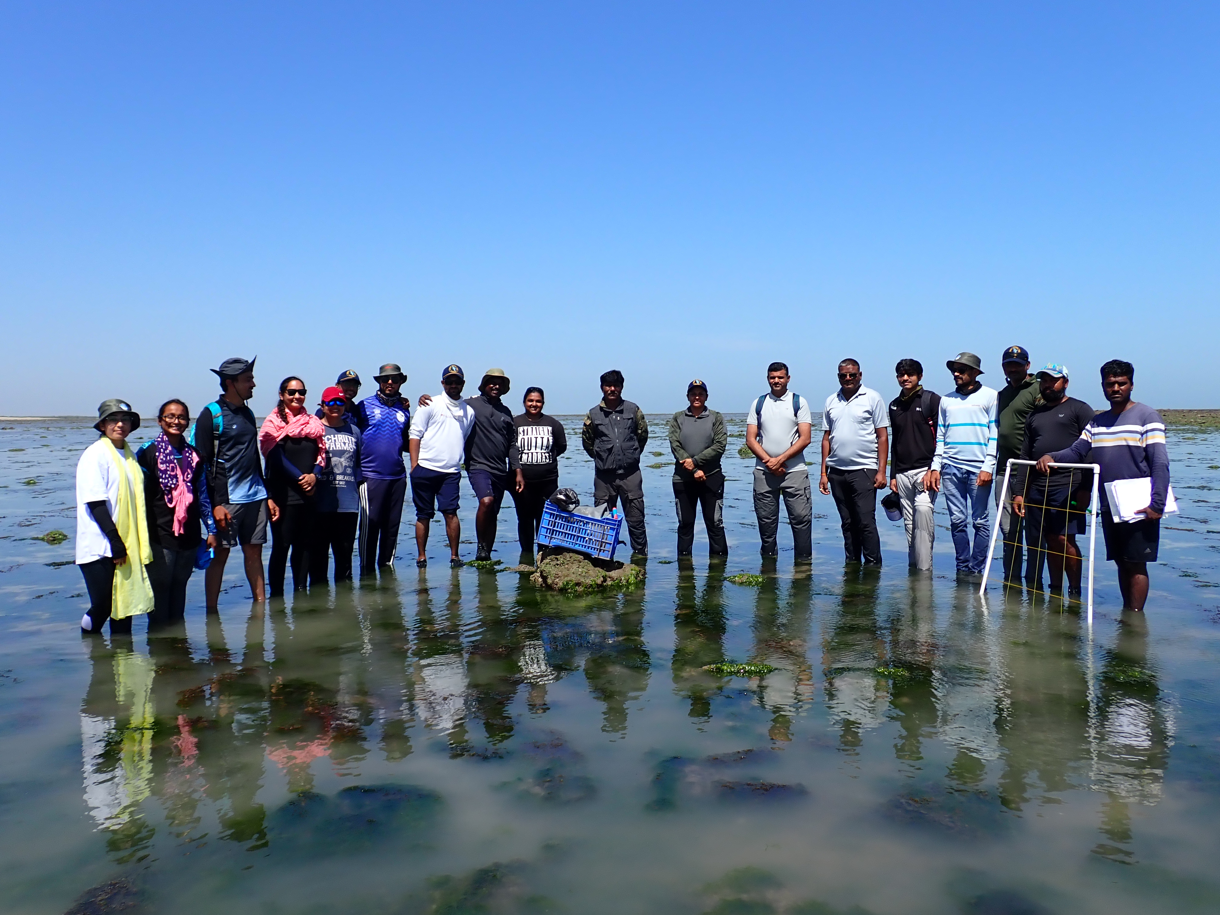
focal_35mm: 30
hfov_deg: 60.0
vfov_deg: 46.8
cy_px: 458
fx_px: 1057
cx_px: 610
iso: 100
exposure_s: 1/200
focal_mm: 5.4
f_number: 9
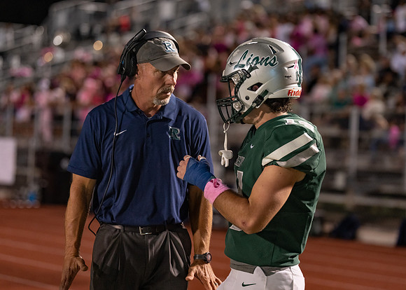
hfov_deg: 14.8
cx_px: 205
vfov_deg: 10.6
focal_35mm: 136
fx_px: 1565
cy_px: 154
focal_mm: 122
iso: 1600
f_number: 2.8
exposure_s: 1/400
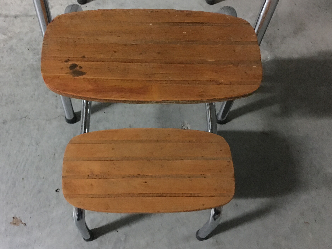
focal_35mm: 34
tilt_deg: -65.1
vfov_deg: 41.7
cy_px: 113
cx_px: 145
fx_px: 326
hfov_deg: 53.8
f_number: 2.2
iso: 160
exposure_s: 1/4
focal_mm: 4.15
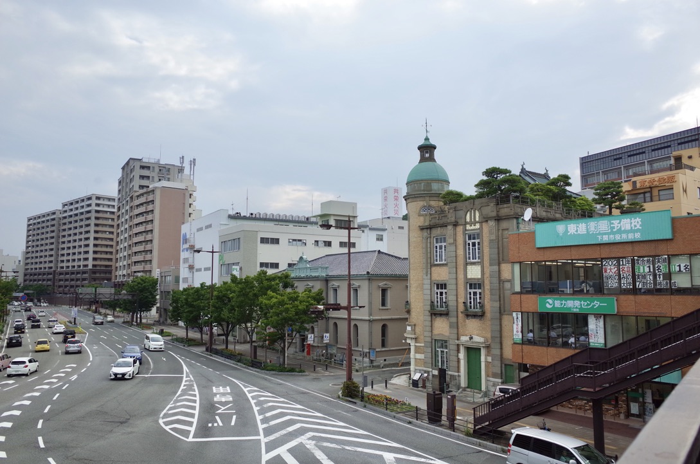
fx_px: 543
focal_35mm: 28
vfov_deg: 46.2
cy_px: 232
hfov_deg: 65.6
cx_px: 350
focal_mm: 18.3
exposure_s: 1/2000
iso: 200
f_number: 3.2
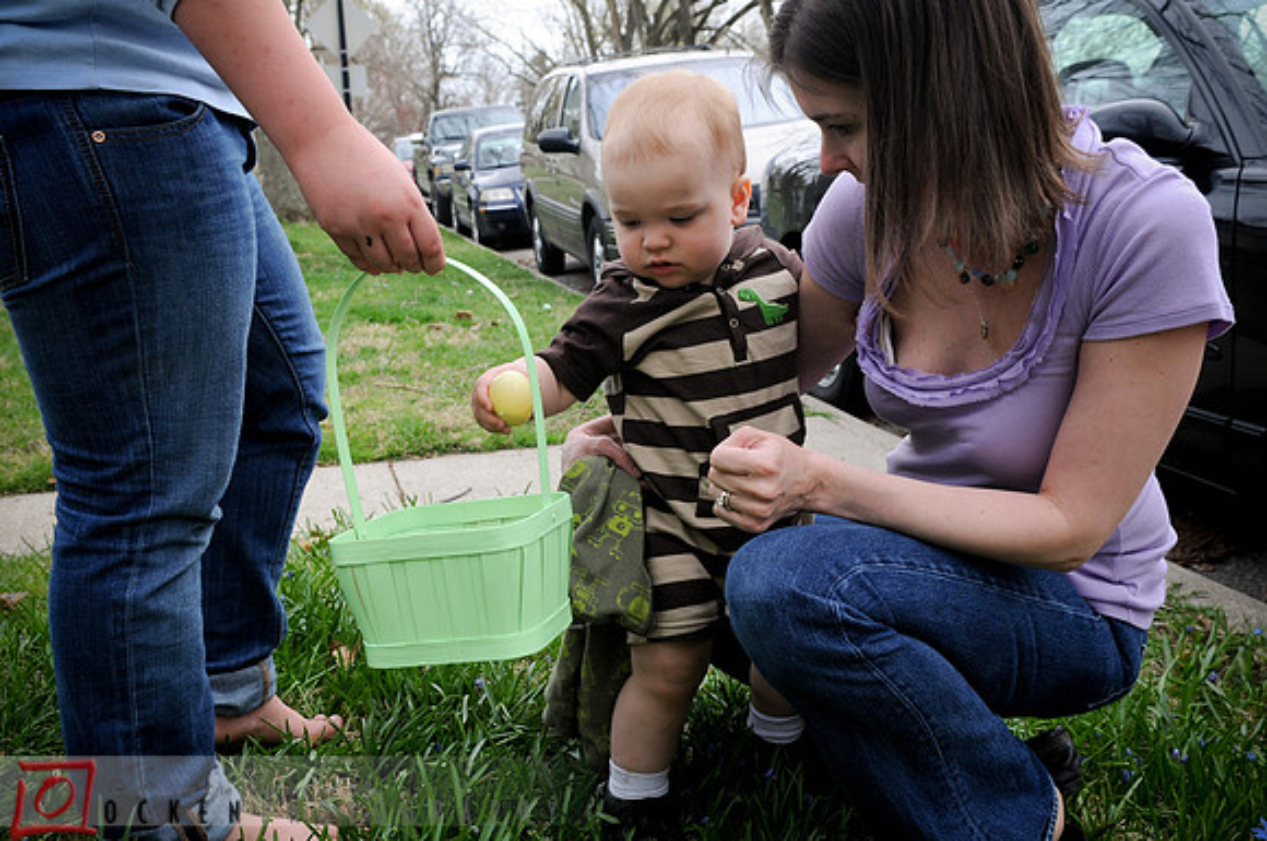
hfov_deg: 53.2
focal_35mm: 36
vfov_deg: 36.8
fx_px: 1265
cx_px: 634
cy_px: 420
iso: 200
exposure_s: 1/125
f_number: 6.3
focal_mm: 24
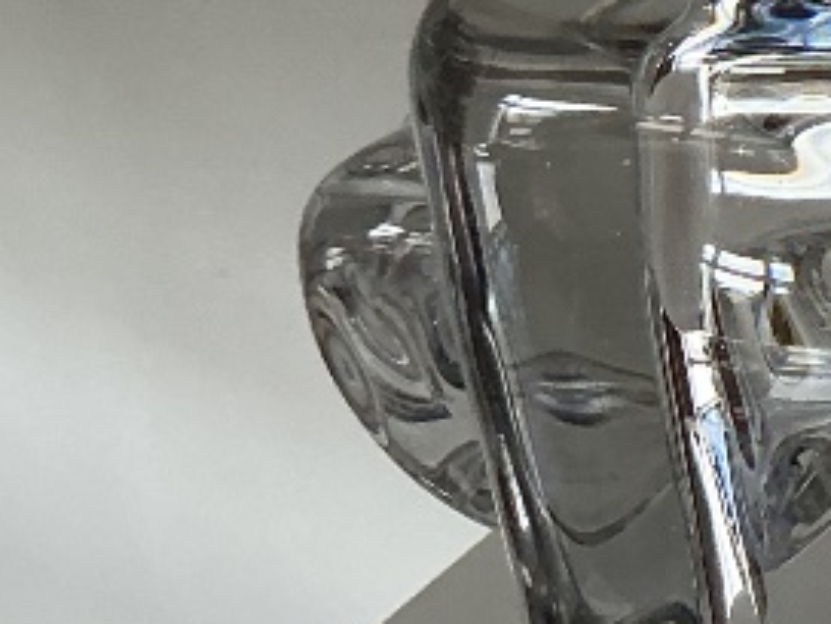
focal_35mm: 128
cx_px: 1683
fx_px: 3073
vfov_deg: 11.6
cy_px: 428
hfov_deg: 13.2
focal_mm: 3
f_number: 1.8
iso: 40
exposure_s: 1/120
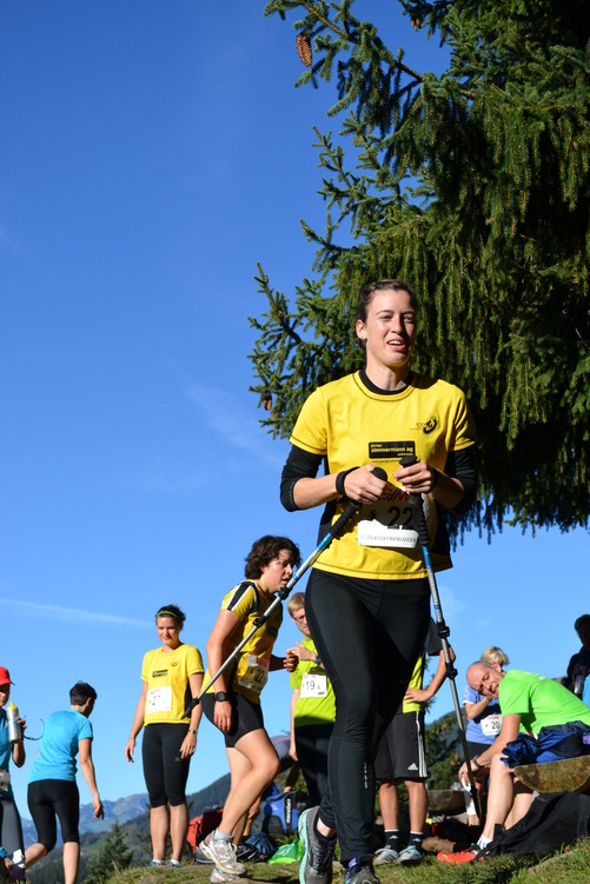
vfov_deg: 33.4
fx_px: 1474
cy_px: 442
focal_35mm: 60
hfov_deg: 22.6
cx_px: 295
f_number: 6.3
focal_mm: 40
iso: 400
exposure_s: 1/1600
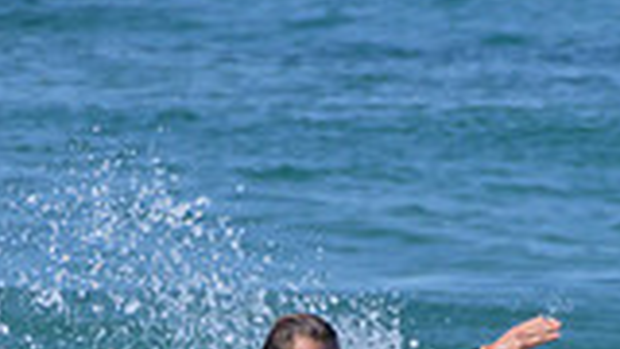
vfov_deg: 0.3
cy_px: 572
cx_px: 457
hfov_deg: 0.6
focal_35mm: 3792
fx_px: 62340
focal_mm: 1000
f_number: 11
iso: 1100
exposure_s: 1/2000
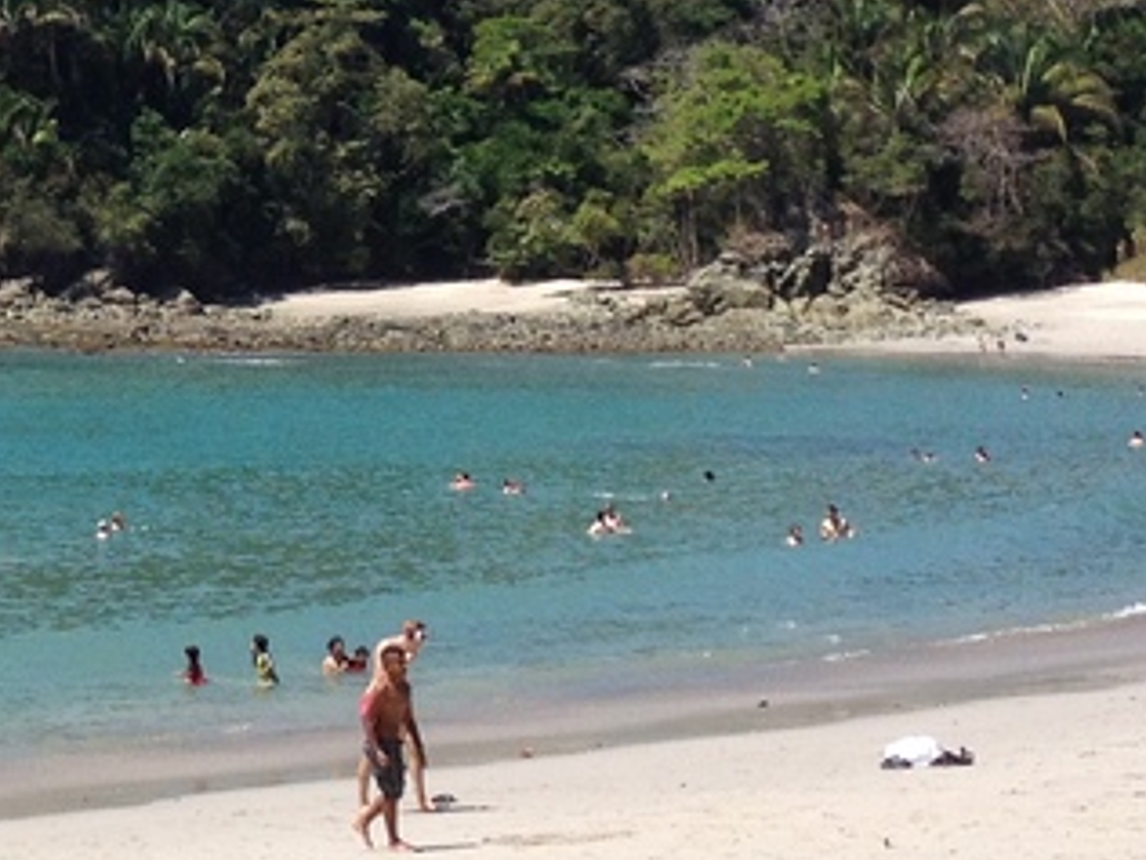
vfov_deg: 11.1
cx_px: 62
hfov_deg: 14.6
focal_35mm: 133
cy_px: 127
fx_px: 4403
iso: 50
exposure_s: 1/2045
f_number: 2.4
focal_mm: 4.28
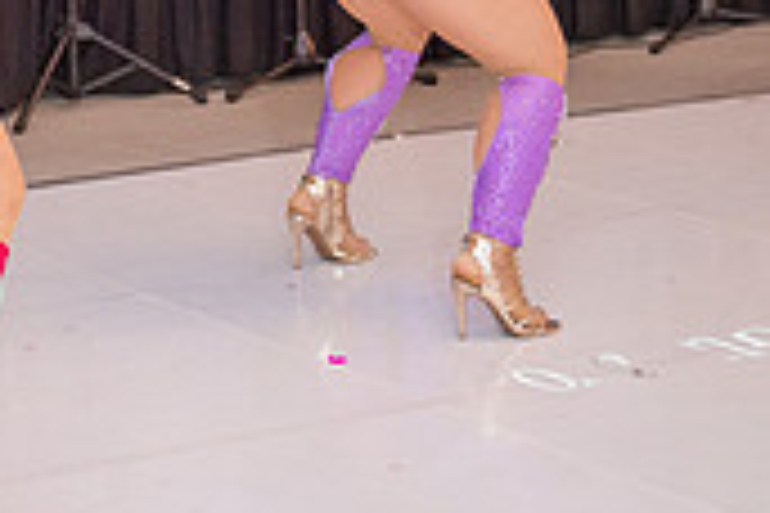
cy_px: -290
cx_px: -36
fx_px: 3272
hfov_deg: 13.2
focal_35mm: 153
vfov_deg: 8.7
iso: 1000
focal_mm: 45
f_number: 2.8
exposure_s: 1/160
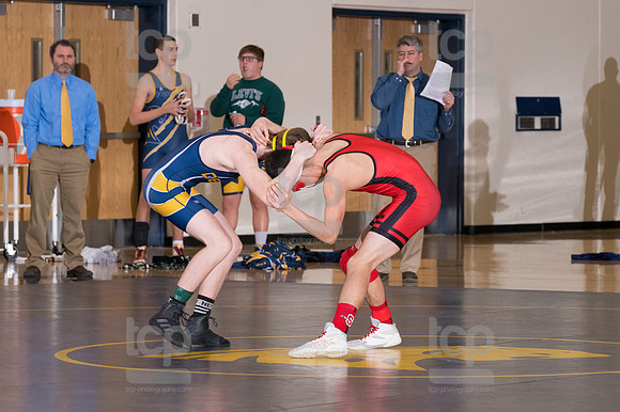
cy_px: 206
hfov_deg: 10.2
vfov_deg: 6.8
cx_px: 310
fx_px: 3477
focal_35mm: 202
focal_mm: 135
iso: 2000
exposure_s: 1/250
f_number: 5.6
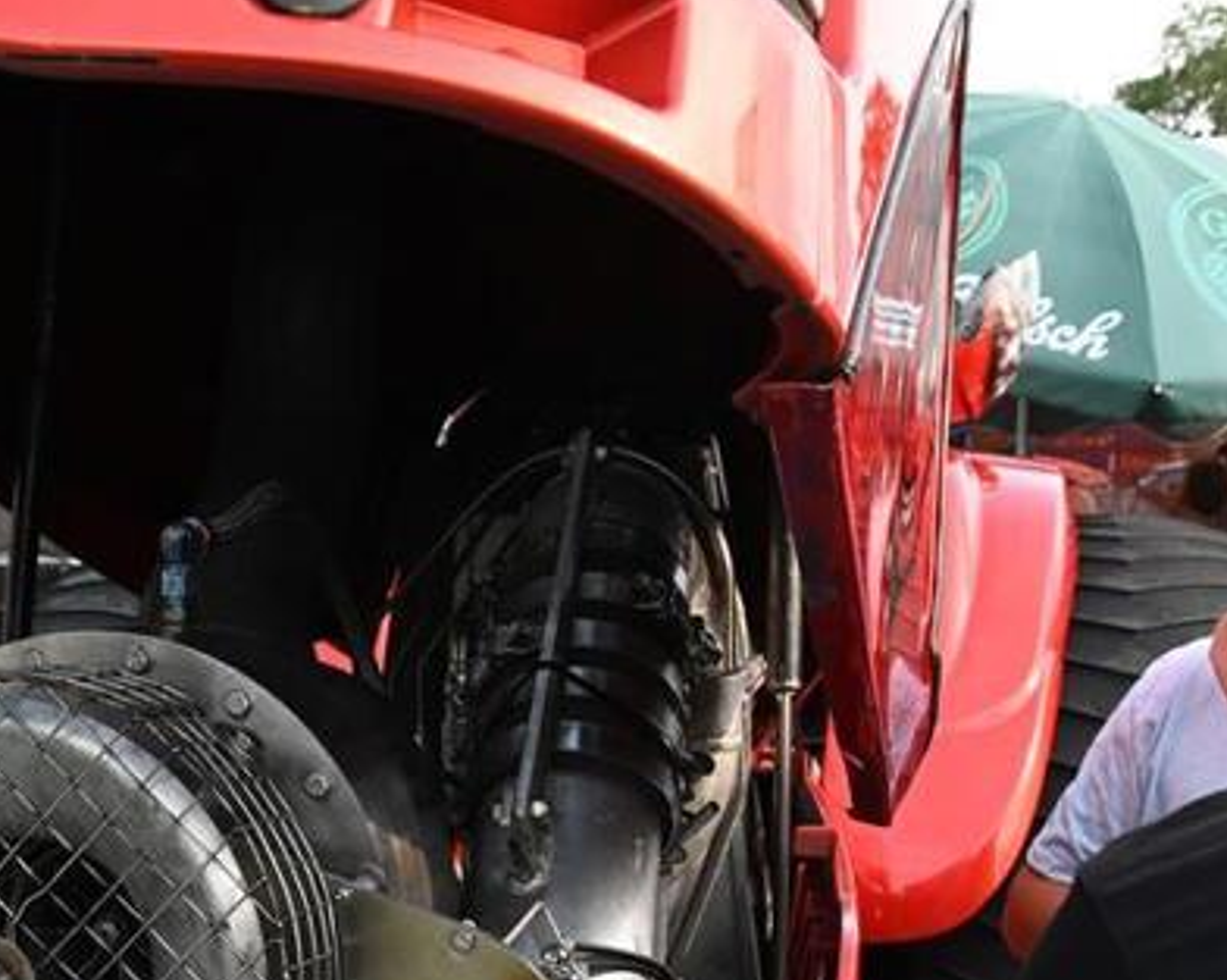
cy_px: 856
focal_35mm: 57
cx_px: 131
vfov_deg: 25.9
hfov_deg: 31.5
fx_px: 2068
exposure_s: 1/250
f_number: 8
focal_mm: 24
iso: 640
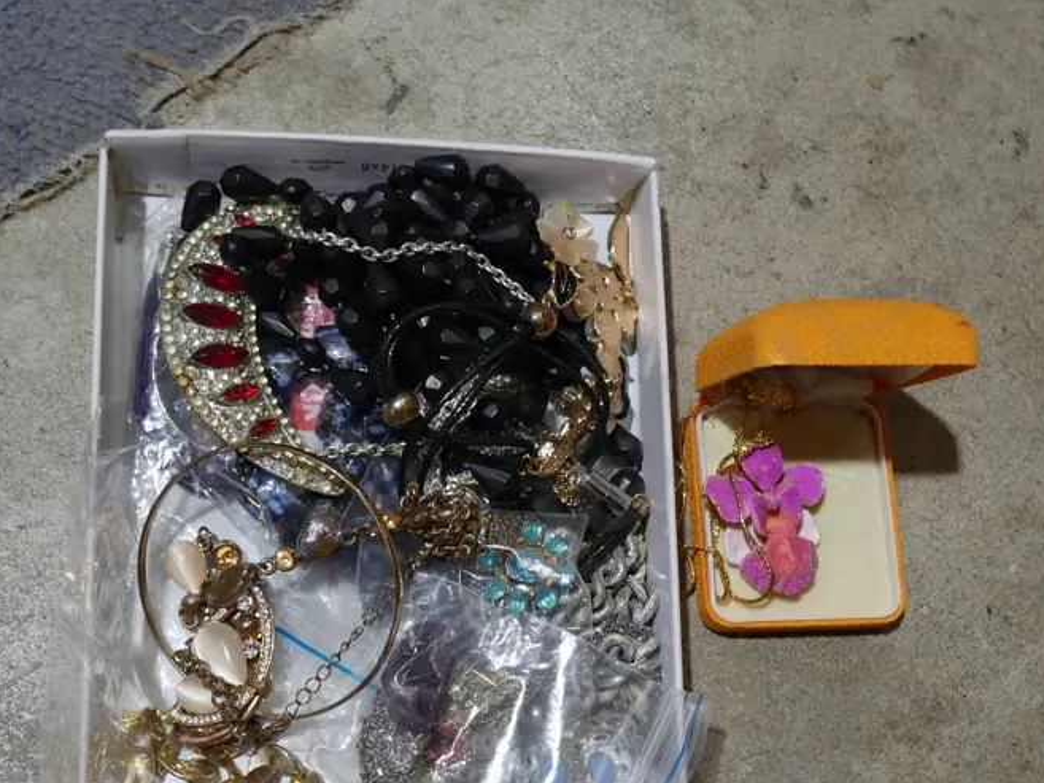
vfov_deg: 27.3
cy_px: 533
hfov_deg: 36.2
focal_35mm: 53
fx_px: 1599
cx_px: 555
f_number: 4
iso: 200
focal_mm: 17
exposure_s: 1/60
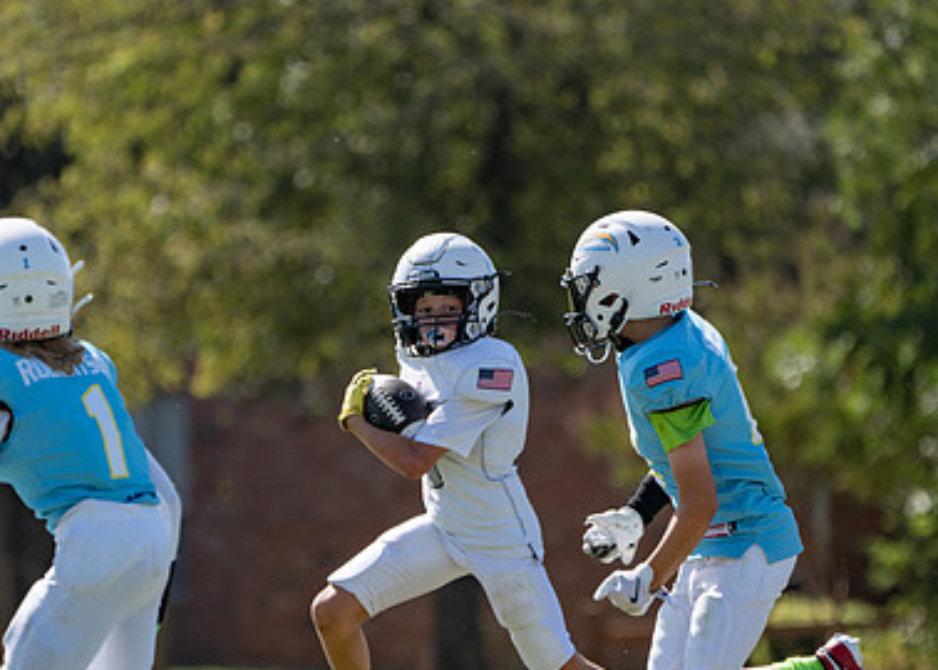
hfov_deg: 2.6
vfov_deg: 1.8
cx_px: 449
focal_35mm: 788
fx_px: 20992
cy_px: 469
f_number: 5.6
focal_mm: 400
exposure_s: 1/1000
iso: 200
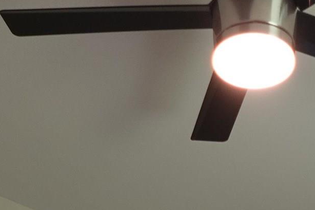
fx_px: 875
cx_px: 225
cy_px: 510
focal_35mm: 100
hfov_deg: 20.3
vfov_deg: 11.3
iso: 200
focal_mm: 7.6
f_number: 2
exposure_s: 1/80
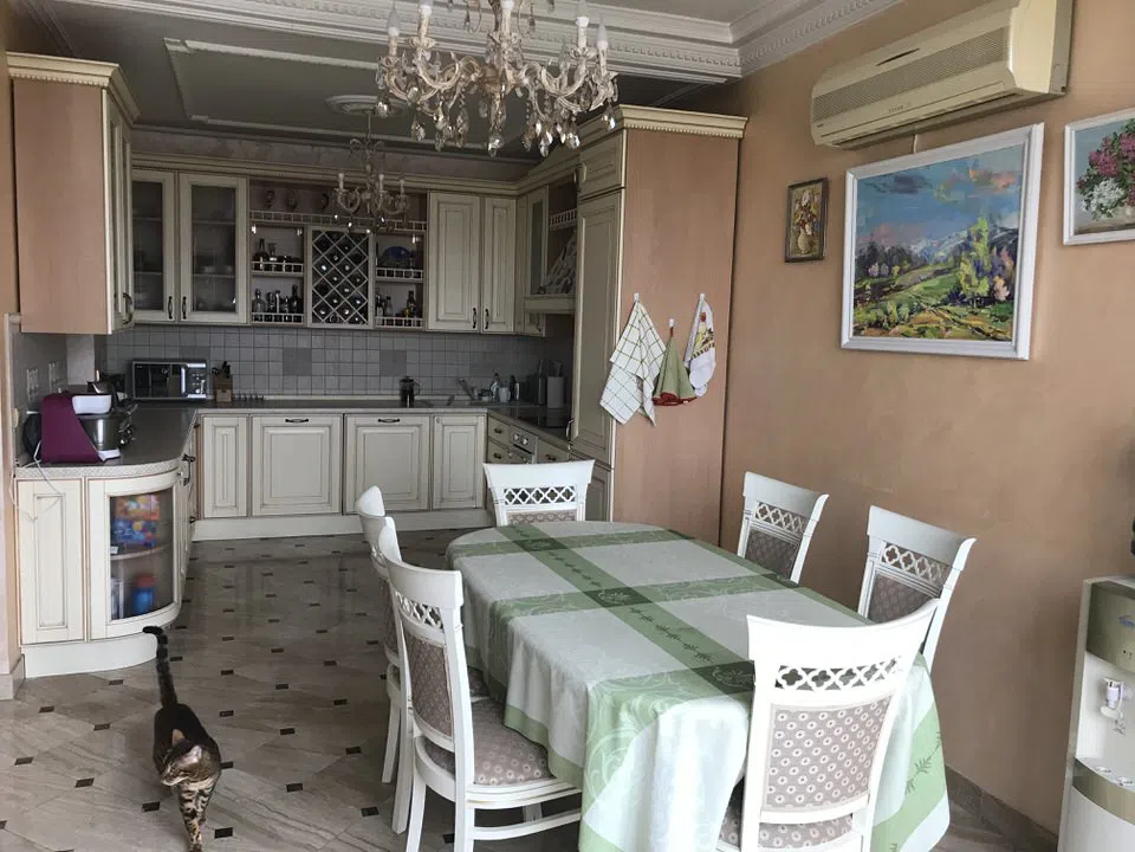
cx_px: 568
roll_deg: -1.7
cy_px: 426
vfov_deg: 49.7
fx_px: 918
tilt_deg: -6.5
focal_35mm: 28
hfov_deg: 63.4
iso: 25
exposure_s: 1/33
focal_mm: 3.99
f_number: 1.8
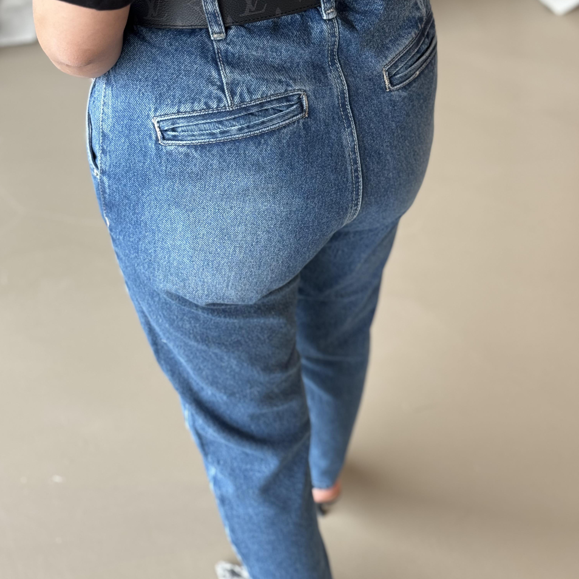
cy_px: 294
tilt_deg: -46.1
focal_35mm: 57
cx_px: 290
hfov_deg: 30.0
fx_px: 1079
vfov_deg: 30.0
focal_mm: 6.86
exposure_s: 1/50
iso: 125
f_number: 1.78
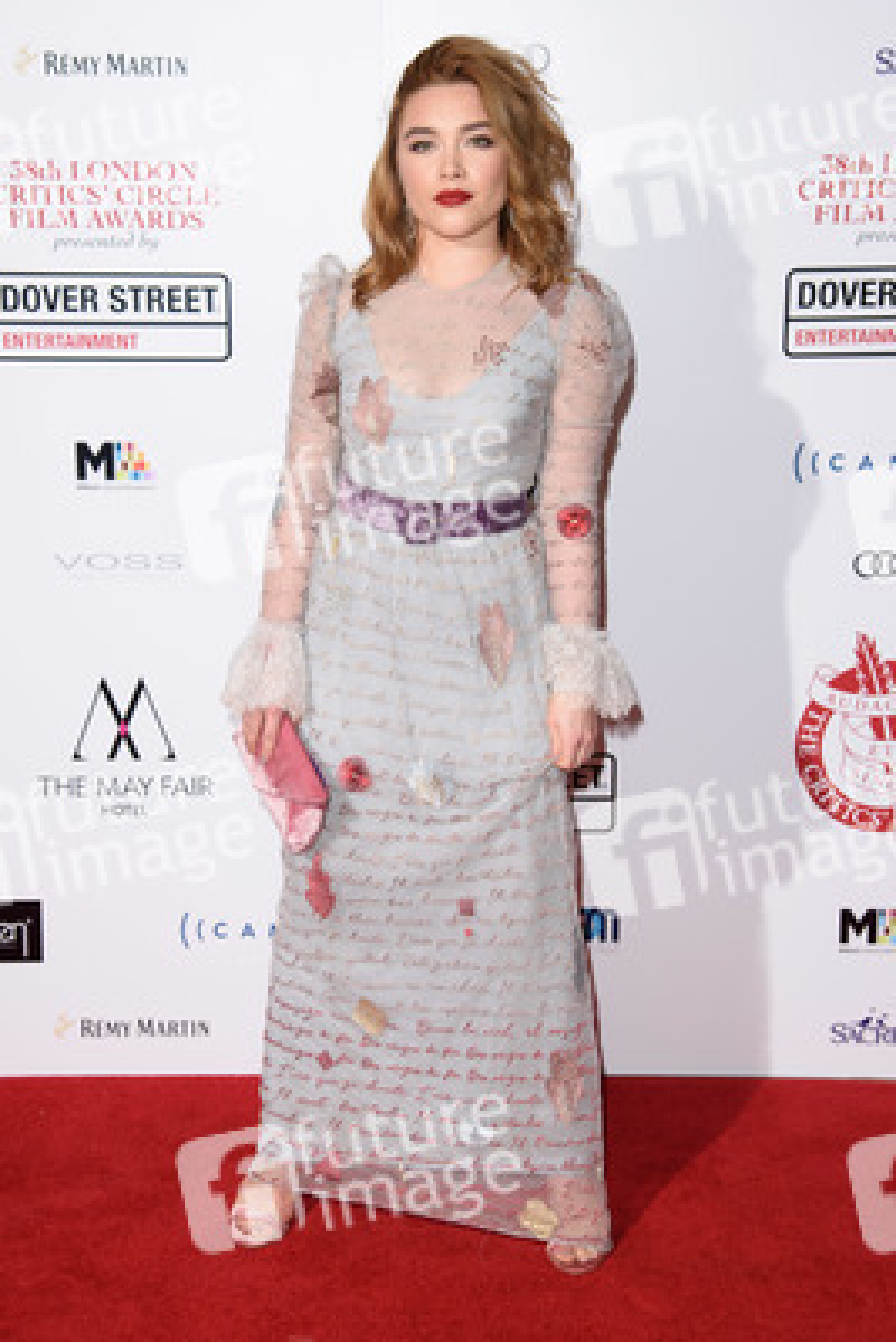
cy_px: 671
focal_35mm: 52
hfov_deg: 26.0
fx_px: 1940
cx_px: 448
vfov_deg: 38.2
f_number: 5.6
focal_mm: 52
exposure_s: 1/250
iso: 1250
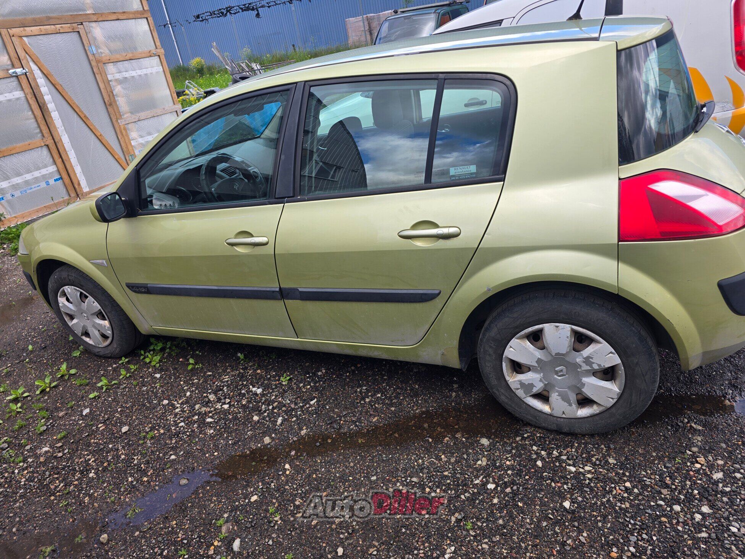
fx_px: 495
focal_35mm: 23
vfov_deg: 58.9
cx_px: 372
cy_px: 280
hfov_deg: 73.9
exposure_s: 1/180
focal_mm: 6.3
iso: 12
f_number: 1.7
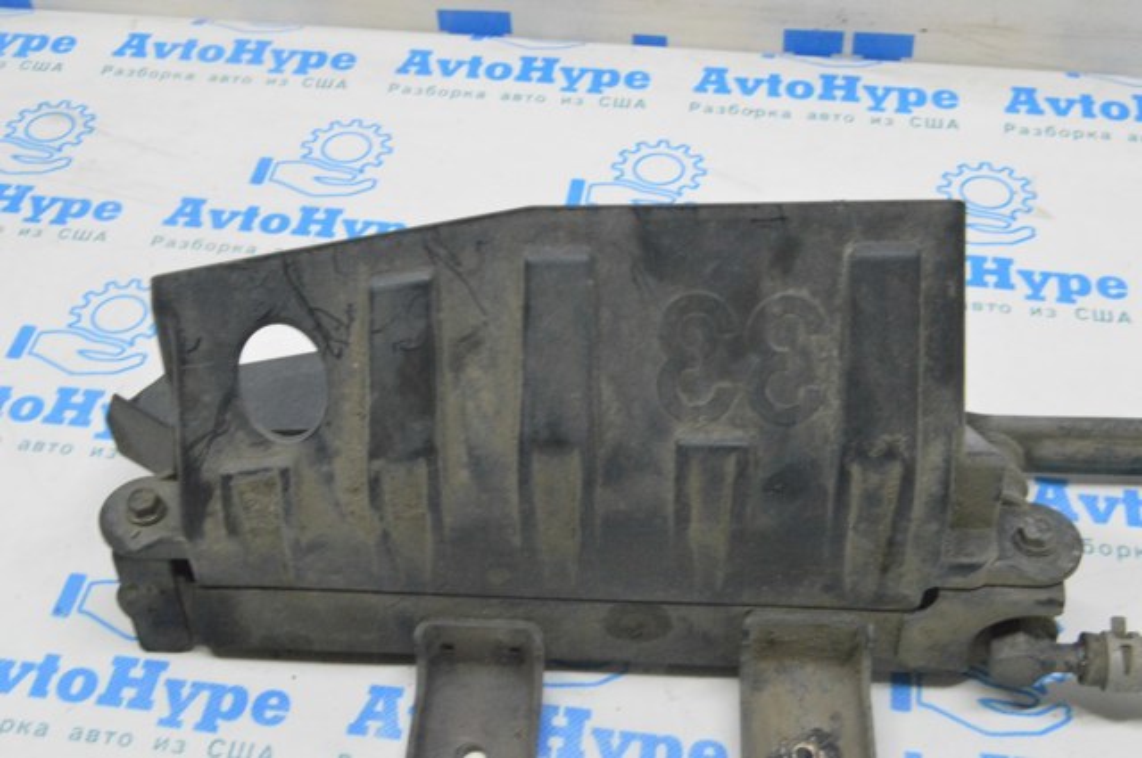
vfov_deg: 26.4
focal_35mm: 51
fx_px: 1616
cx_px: 571
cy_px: 379
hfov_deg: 38.9
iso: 6400
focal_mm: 34
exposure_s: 1/15
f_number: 20
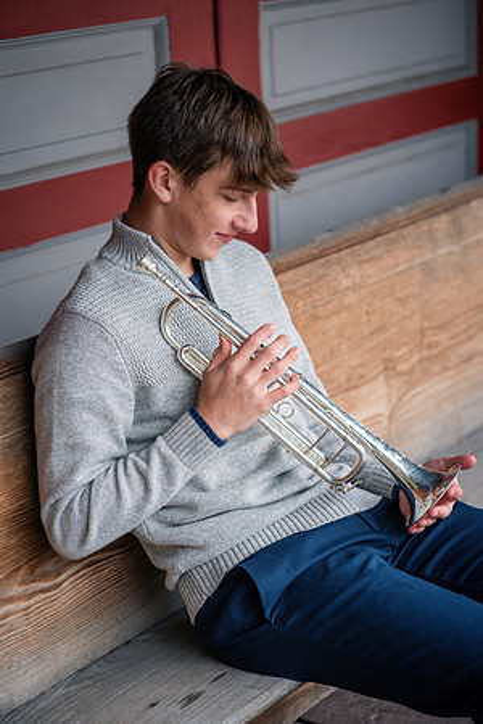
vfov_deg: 23.9
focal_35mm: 85
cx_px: 242
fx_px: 1710
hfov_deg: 16.1
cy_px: 362
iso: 640
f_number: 3.5
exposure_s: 1/320
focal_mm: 85
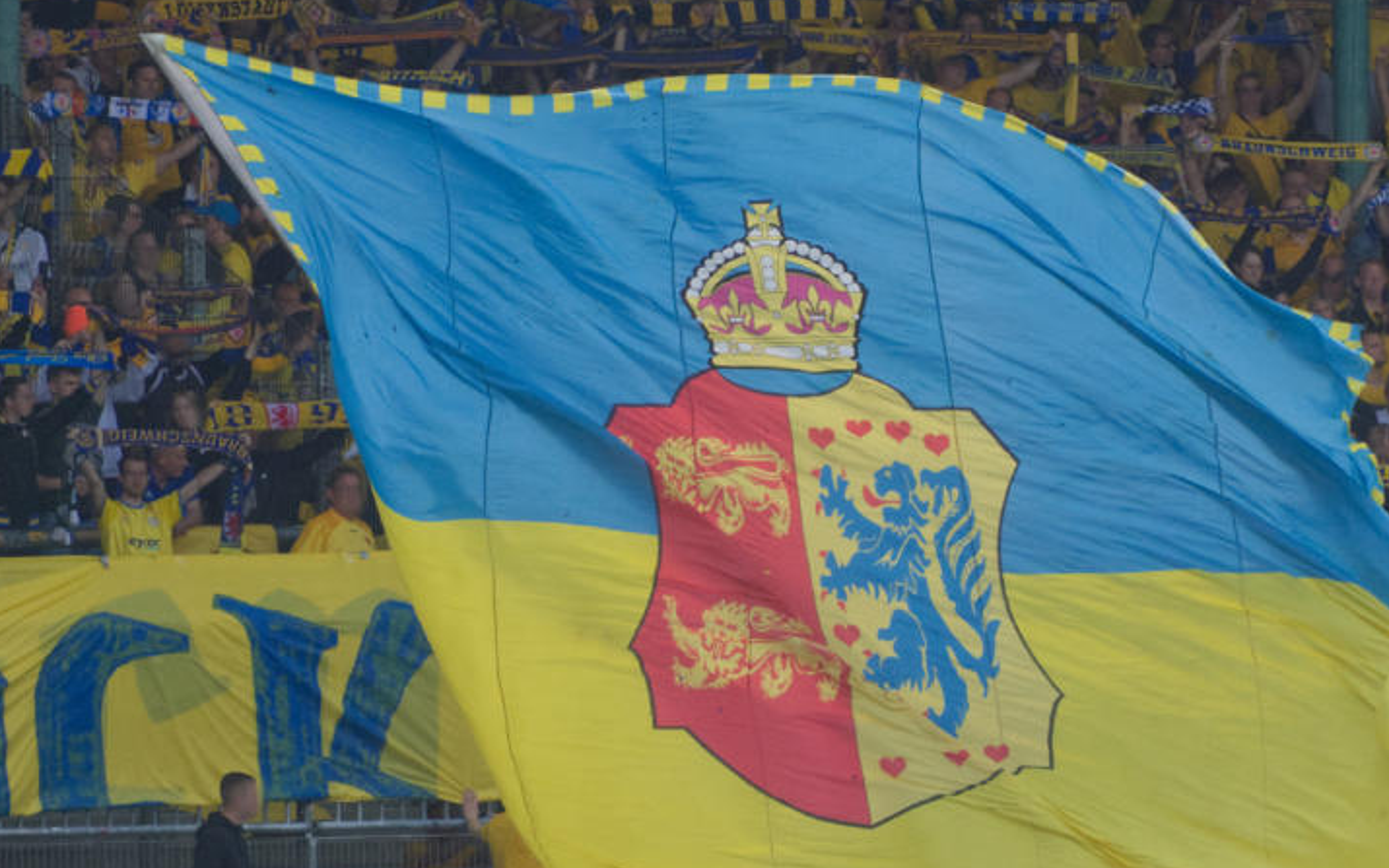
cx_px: 940
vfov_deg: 1.6
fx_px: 31952
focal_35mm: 844
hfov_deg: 2.5
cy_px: 550
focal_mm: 180.7
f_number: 8
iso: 400
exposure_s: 1/800
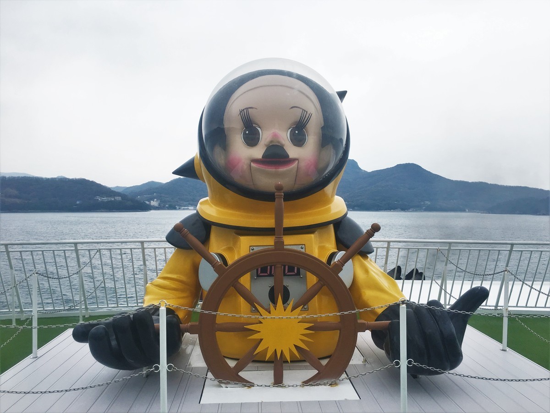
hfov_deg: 61.7
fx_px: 461
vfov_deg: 48.2
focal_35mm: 29
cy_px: 206
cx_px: 275
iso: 25
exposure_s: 1/746
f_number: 2.2
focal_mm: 4.15
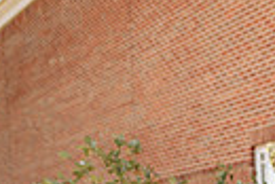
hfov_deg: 14.8
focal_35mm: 107
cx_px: 584
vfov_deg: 11.4
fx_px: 818
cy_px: 388
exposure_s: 1/400
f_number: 2.8
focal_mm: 24
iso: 160
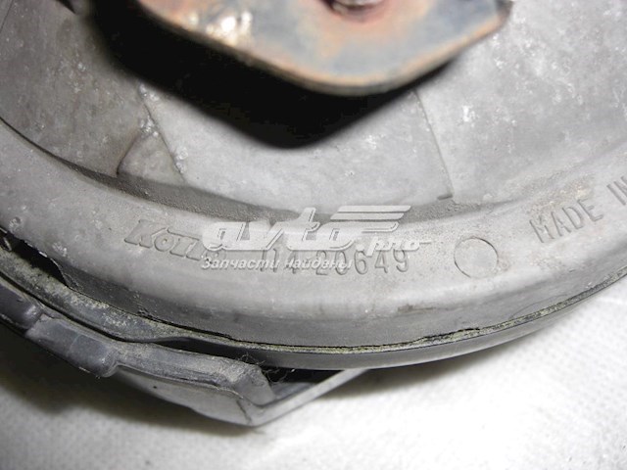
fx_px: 688
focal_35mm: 38
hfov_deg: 49.0
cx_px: 314
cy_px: 235
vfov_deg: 37.7
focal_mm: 7.9
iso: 80
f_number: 4
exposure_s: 1/60
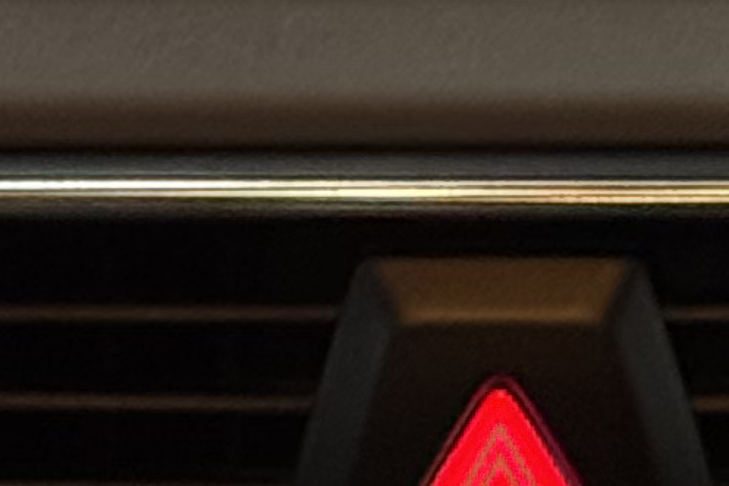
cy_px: 1611
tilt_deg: -29.7
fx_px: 8198
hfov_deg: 5.1
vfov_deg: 3.3
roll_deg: +0.5
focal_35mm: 405
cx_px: 543
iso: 500
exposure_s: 1/25
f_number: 1.78
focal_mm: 6.76
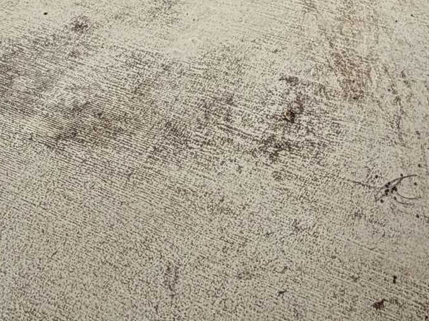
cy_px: -343
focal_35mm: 63
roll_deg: +0.2
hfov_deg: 30.4
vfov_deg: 16.7
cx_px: 304
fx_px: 781
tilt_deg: -11.3
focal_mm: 2.22
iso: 32
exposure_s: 1/770
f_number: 2.2
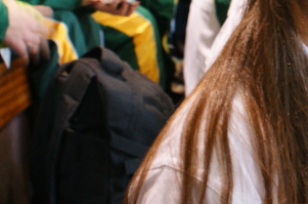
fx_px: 846
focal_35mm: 99
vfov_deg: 13.5
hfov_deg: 19.9
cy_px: -11
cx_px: 324
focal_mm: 26
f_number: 4.5
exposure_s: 1/8
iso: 400
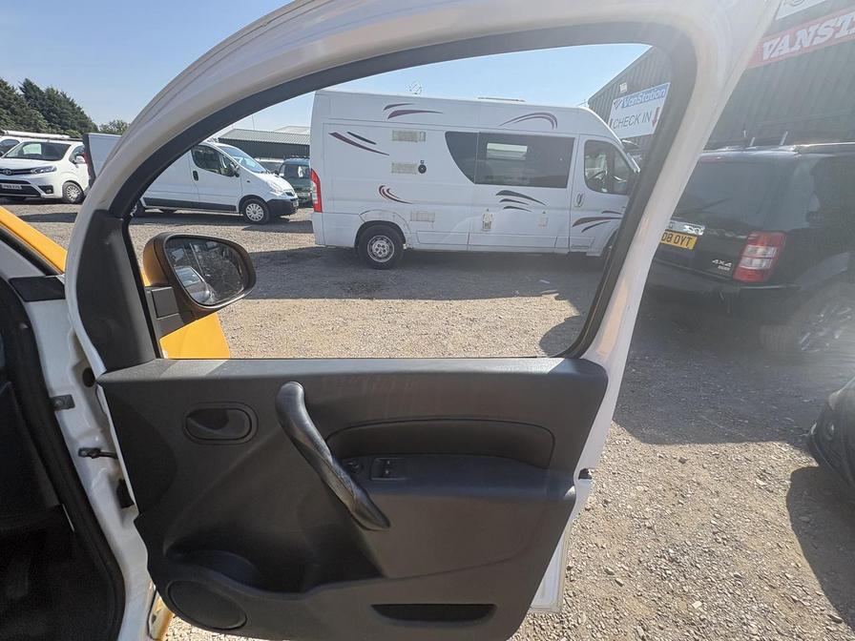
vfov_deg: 85.7
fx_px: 346
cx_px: 428
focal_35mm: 14
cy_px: 320
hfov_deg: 102.1
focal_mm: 2.22
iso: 64
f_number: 2.2
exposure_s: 1/889
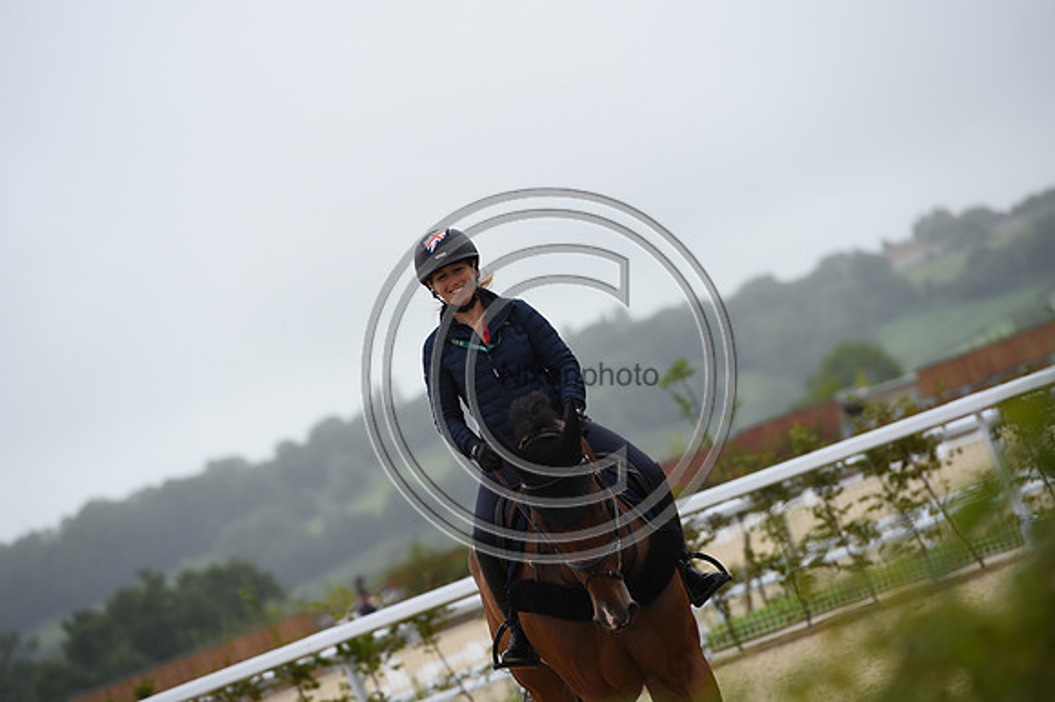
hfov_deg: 10.3
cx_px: 528
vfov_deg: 6.9
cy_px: 351
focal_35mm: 200
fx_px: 5858
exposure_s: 1/800
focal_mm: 200
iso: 360
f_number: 5
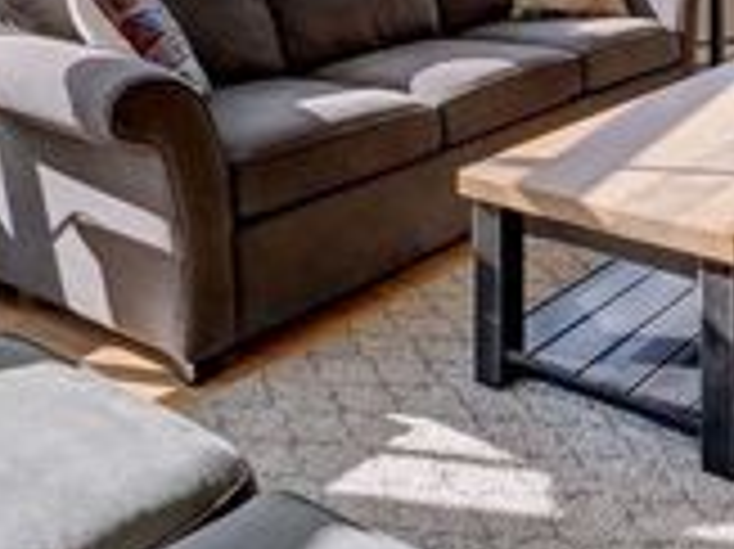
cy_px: -169
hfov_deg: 39.4
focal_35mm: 43
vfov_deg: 27.7
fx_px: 911
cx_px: 711
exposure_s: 1/80
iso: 400
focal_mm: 7
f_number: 11
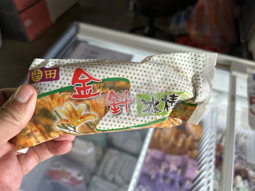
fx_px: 192
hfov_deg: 67.3
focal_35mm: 26
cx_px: 128
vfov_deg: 53.1
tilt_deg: -45.3
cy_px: 96
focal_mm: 5.7
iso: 50
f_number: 1.5
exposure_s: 1/120
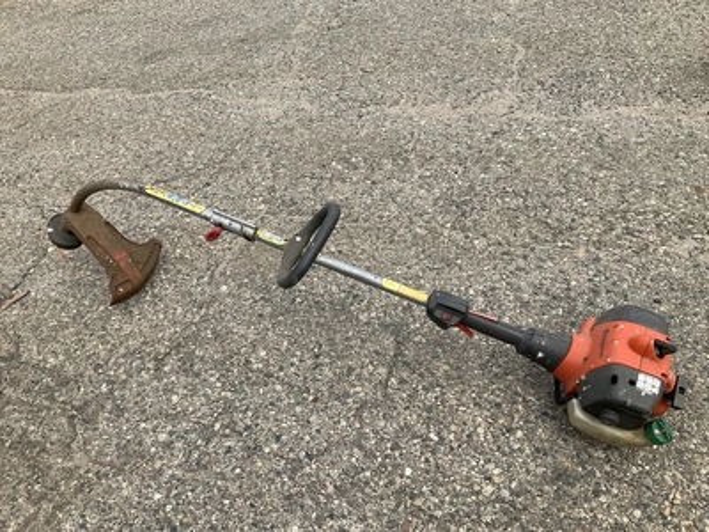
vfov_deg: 48.2
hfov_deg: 61.7
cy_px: 266
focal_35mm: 29
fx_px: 594
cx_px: 354
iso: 25
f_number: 1.8
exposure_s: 1/1786
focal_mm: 3
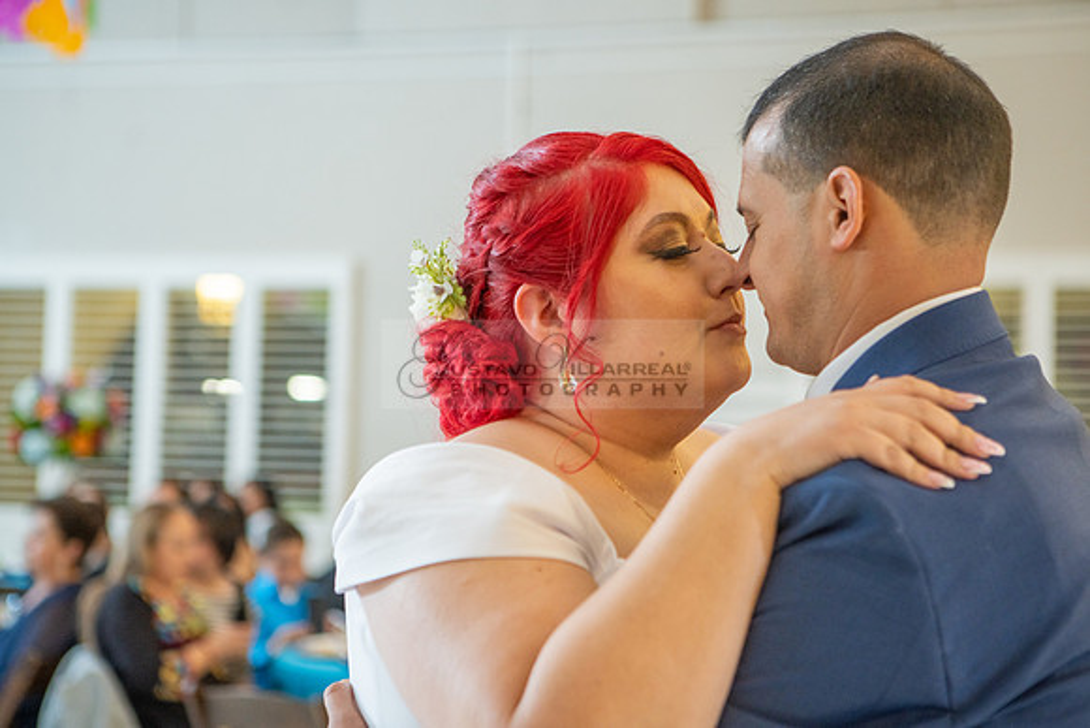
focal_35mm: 70
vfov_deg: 19.5
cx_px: 545
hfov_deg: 28.8
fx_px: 2120
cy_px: 364
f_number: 3.2
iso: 1250
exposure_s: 1/80
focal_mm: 70
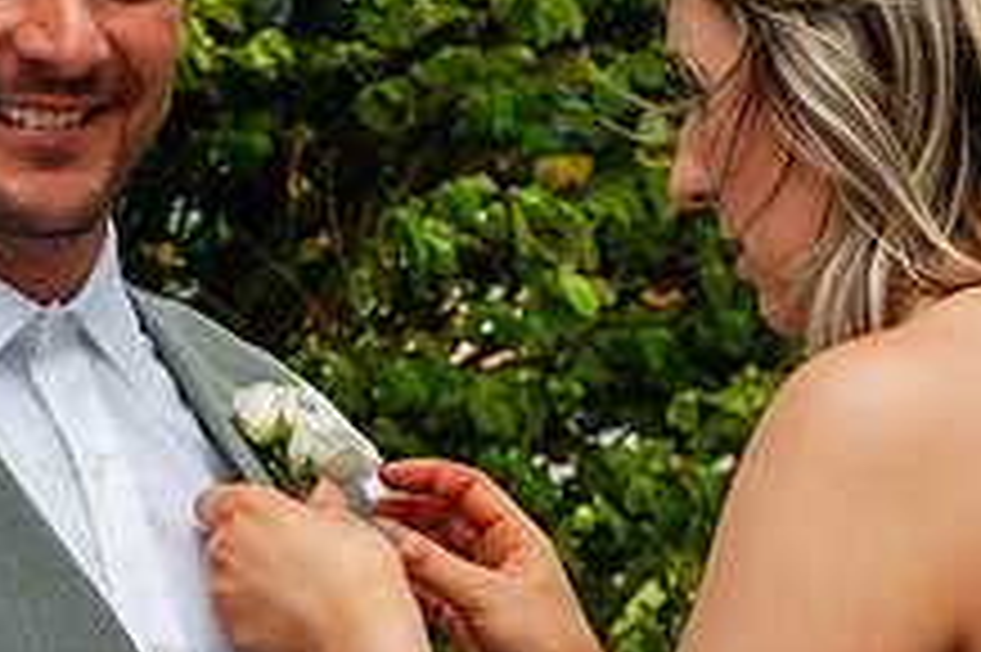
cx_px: 243
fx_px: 5972
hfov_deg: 9.4
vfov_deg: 6.3
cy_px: 313
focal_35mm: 219
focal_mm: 55
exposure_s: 1/250
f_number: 8
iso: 200
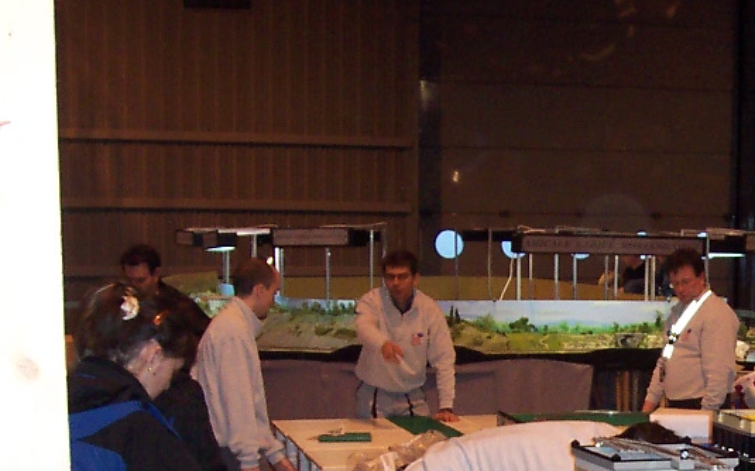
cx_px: 720
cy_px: 506
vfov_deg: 14.5
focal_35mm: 88
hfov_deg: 22.8
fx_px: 1810
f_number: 2.8
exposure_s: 1/60
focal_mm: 5.6
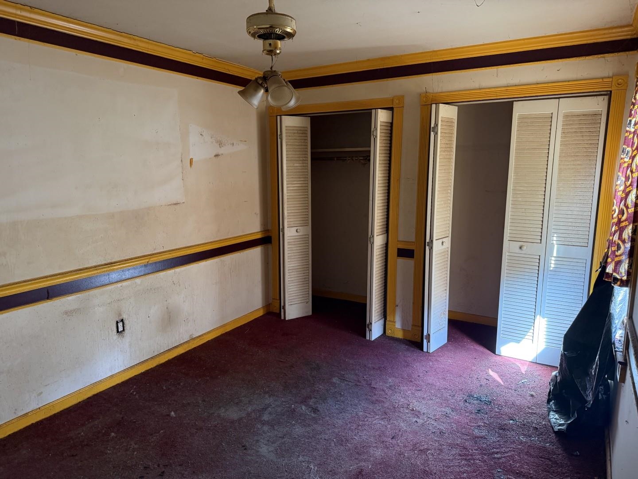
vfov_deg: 56.8
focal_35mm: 24
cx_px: 319
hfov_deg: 71.6
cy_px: 240
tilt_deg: -9.3
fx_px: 442
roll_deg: -0.2
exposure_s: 1/60
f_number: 1.78
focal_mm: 6.76
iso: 250
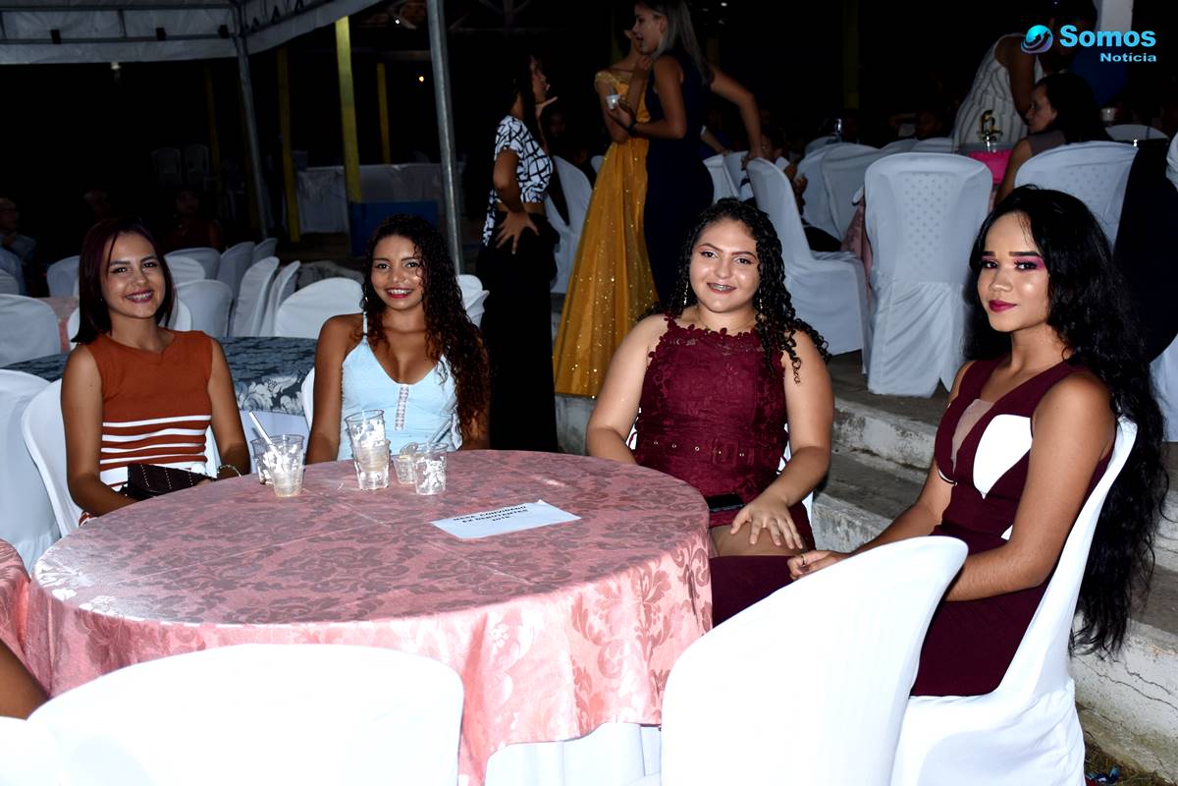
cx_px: 589
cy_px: 393
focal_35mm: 45
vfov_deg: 29.9
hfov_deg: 43.6
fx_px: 1472
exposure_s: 1/80
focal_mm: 30
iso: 640
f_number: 4
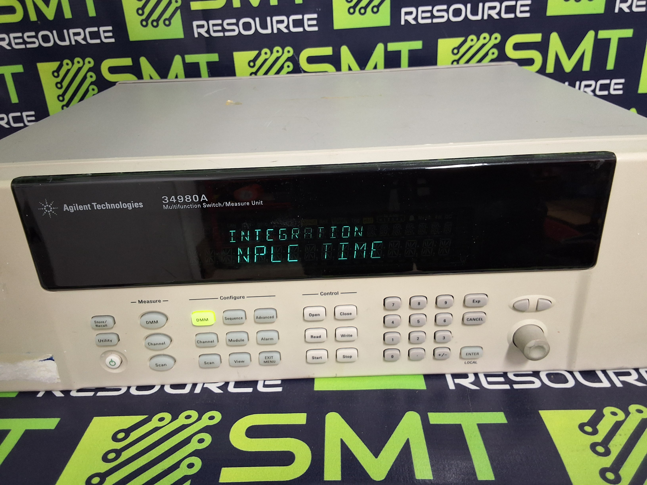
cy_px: 242
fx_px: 523
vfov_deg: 49.7
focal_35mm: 28
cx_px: 324
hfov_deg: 63.4
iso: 200
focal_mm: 2.91
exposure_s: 1/30
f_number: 1.9
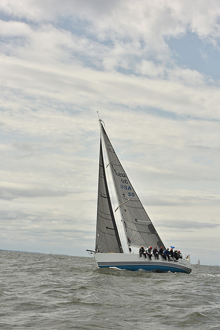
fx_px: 641
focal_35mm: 70
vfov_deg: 28.8
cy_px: 165
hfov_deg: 19.5
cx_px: 110
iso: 250
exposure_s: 1/800
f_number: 10
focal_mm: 70
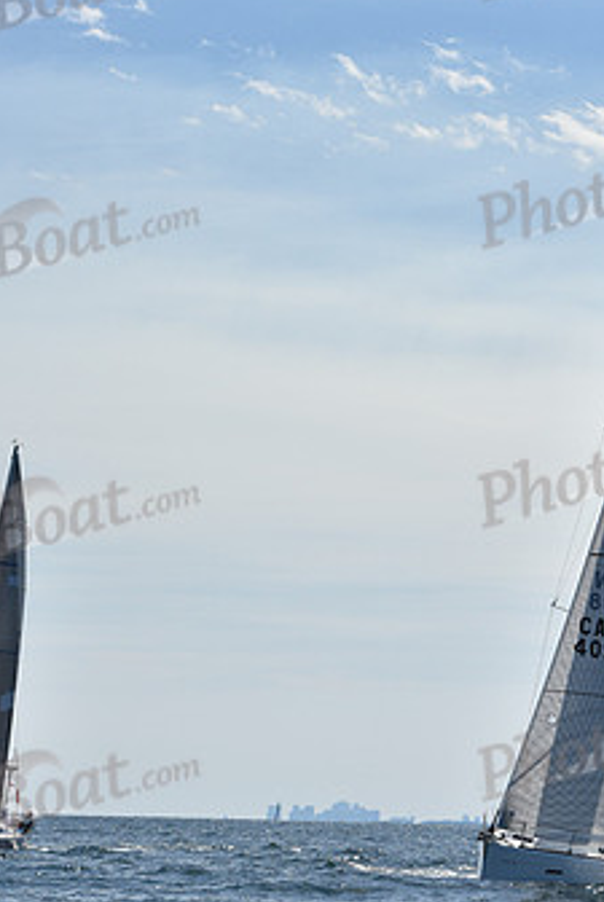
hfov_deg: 7.6
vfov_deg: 11.3
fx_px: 4541
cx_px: 340
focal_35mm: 181
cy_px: 357
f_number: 9
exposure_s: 1/1600
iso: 250
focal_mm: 105
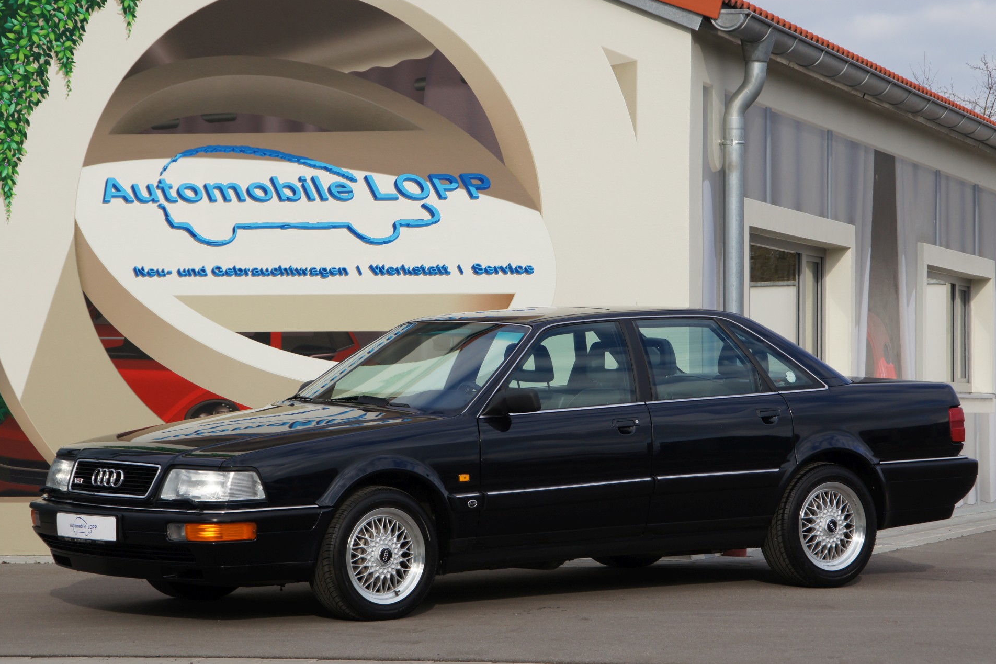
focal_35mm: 136
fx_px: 3762
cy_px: 331
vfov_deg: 10.1
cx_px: 497
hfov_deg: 15.1
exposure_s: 1/160
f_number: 11
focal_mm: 90
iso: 200
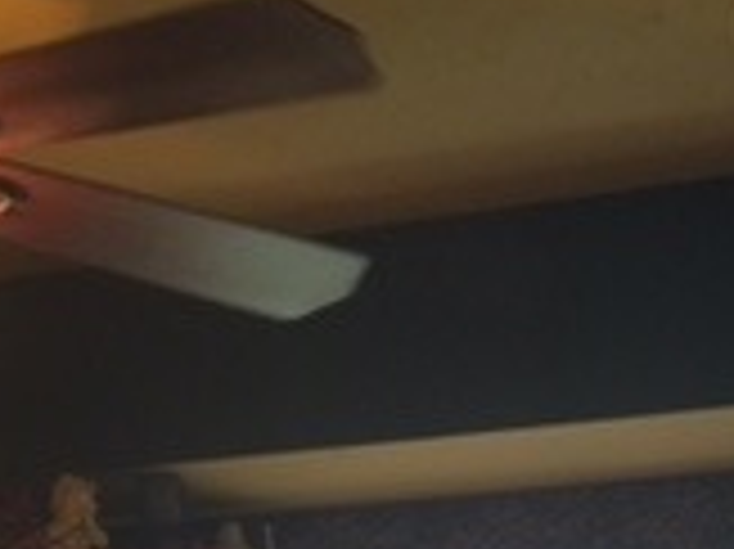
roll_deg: +0.2
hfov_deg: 17.2
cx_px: 252
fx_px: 2415
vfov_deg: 11.8
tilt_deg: -2.1
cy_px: 1053
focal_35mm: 114
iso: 32
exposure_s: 1/15
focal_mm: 4.15
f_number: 2.2
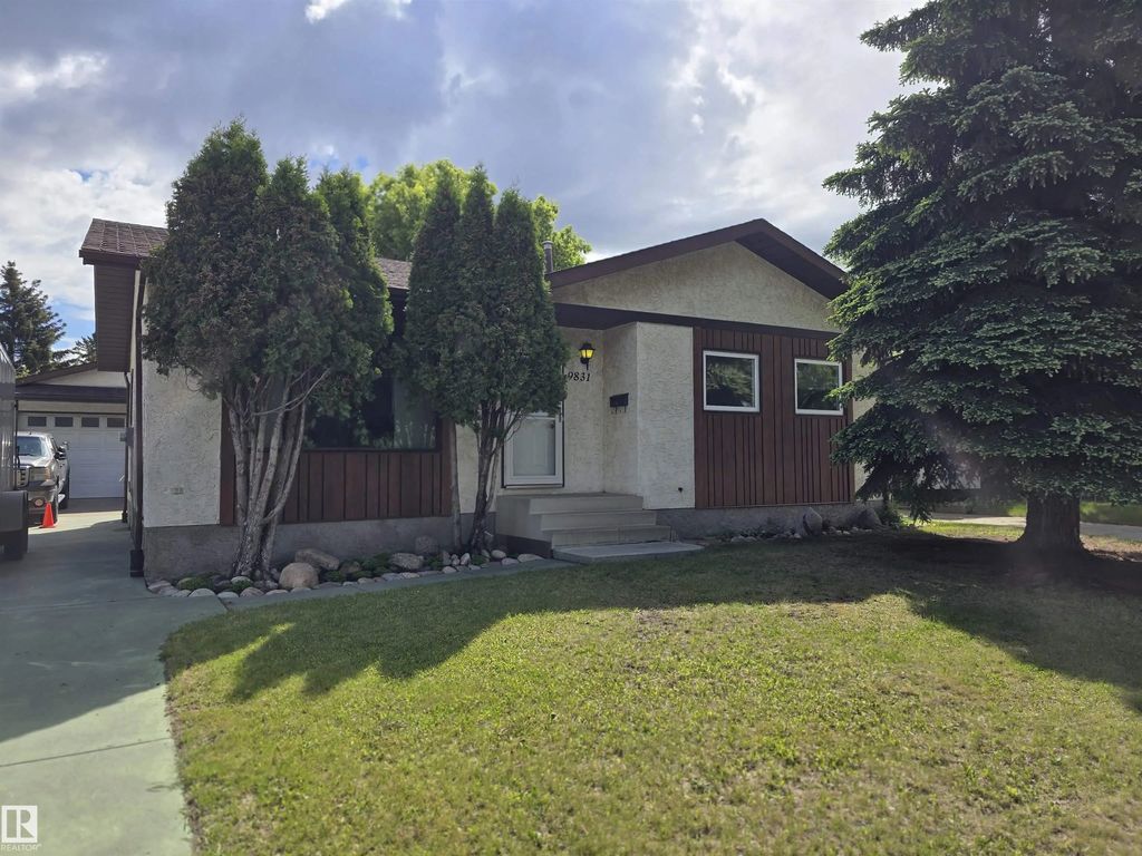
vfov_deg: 58.9
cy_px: 428
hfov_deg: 73.9
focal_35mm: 23
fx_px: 759
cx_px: 571
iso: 12
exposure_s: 1/1255
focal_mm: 6.3
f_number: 1.7
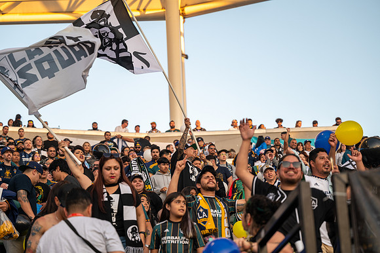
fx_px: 812
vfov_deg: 17.7
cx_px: 190
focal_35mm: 77
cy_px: 126
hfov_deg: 26.3
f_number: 2.8
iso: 360
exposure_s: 1/800
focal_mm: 77
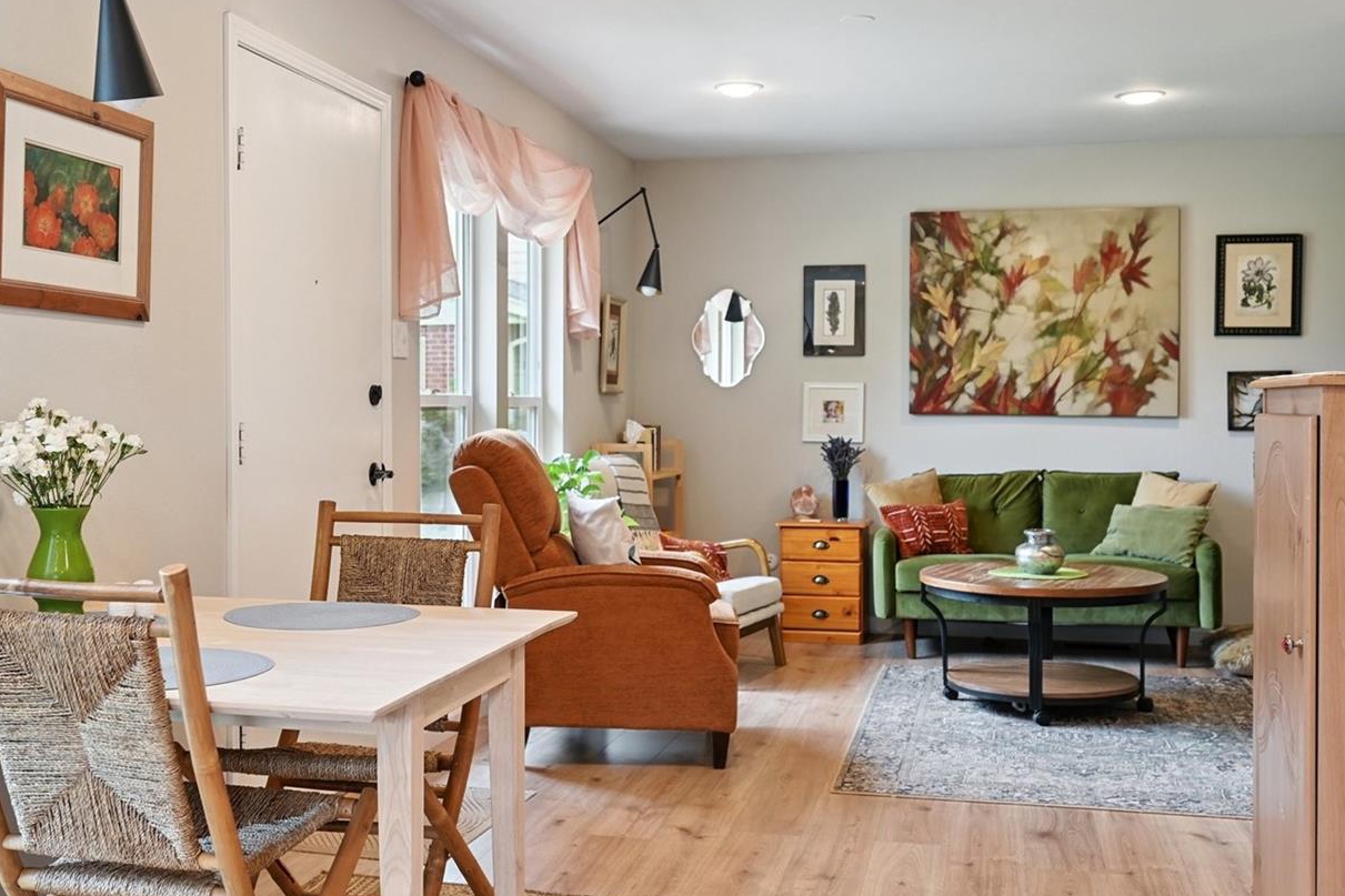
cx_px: 589
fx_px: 1382
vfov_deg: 35.9
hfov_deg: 51.8
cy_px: 402
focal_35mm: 37
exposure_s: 1/30
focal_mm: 28
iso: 400
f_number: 4.5
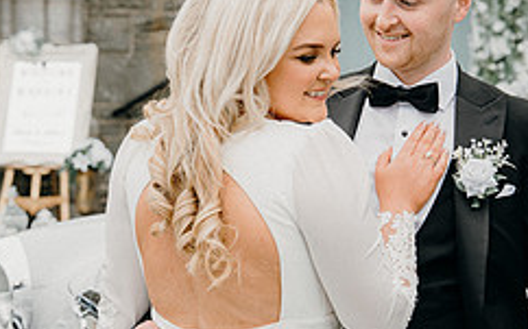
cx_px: 362
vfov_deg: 11.9
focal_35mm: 110
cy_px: 193
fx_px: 1582
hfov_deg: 18.9
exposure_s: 1/200
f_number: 3.5
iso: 125
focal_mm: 45
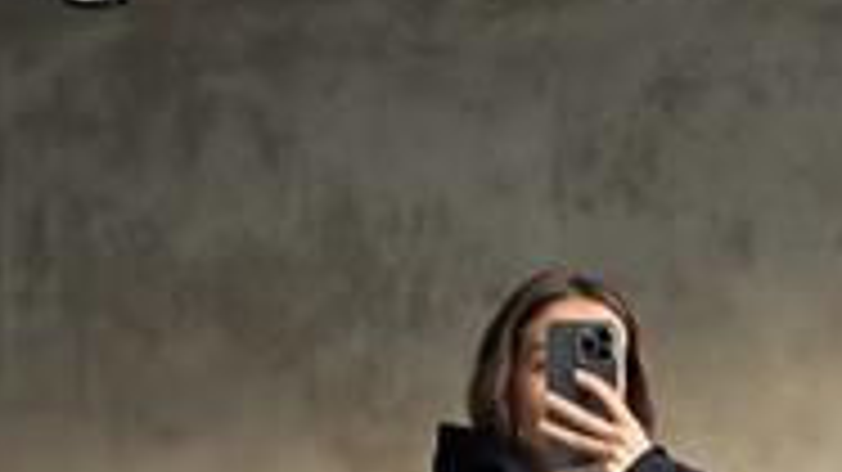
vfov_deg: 9.7
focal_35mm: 119
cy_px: 854
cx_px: 531
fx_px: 2656
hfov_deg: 18.0
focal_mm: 6.86
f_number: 1.78
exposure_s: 1/43
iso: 400
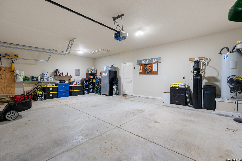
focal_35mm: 16
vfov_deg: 73.7
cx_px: 121
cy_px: 80
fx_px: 108
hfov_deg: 96.7
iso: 320
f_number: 7.1
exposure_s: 1
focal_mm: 16
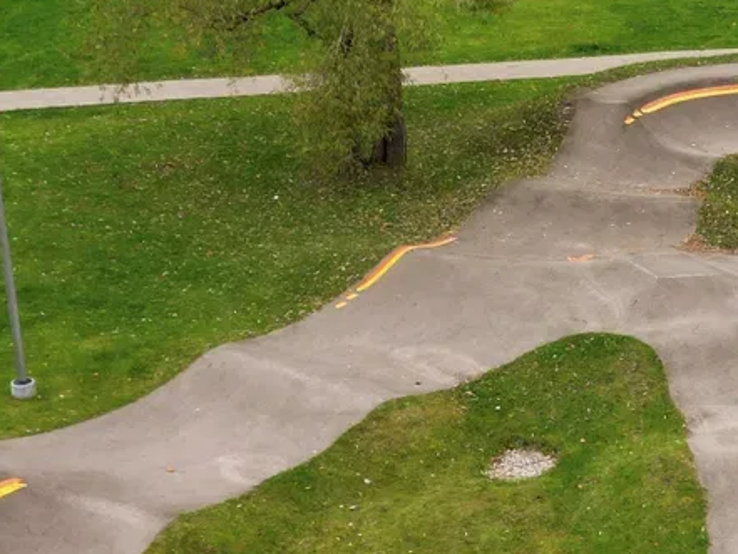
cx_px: 607
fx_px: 1855
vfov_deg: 17.0
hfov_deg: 22.2
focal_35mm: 87
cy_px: 288
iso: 100
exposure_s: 1/50
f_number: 1.7
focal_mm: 6.72
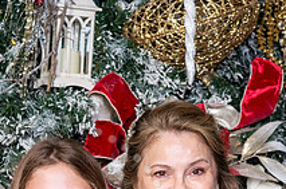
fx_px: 1839
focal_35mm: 232
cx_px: 50
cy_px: 245
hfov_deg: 8.9
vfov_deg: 5.9
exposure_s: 1/125
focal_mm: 85
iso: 400
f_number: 8
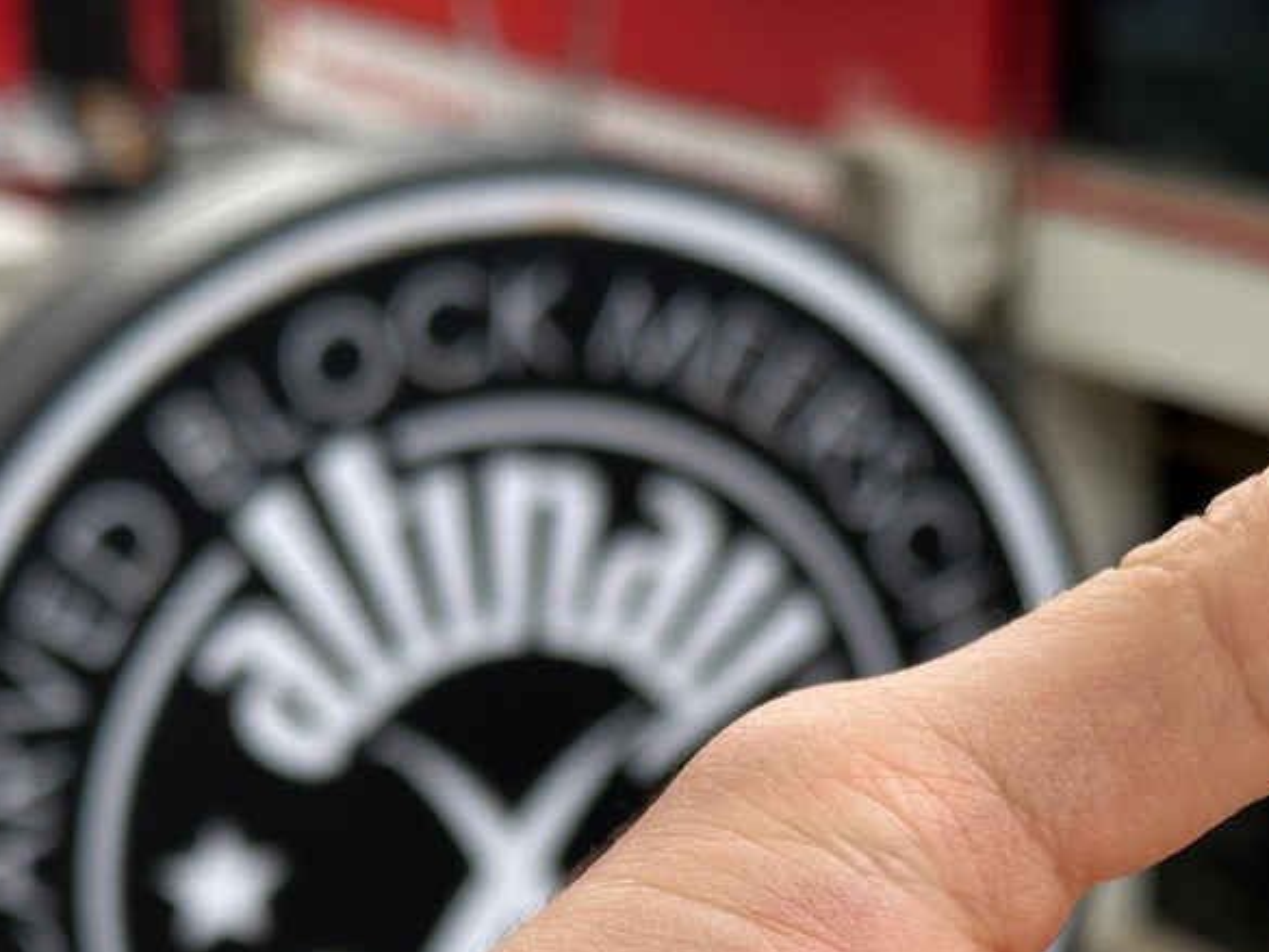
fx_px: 3850
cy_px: 1039
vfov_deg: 13.8
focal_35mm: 105
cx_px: 816
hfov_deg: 18.7
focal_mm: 6.86
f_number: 1.78
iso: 50
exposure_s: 1/217
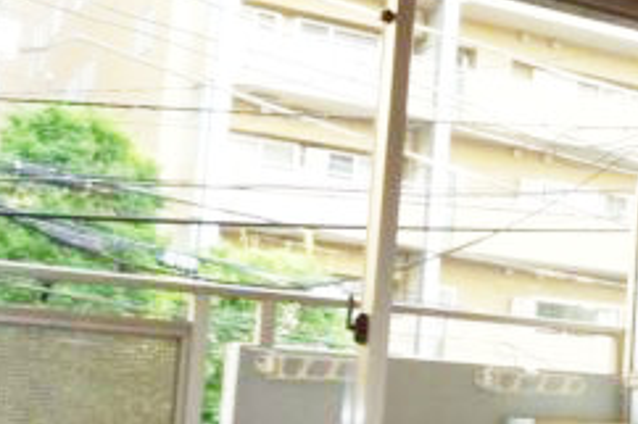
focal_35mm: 77
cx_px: 788
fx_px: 1364
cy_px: 300
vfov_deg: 17.6
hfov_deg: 23.7
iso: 400
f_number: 3.1
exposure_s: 1/60
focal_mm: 5
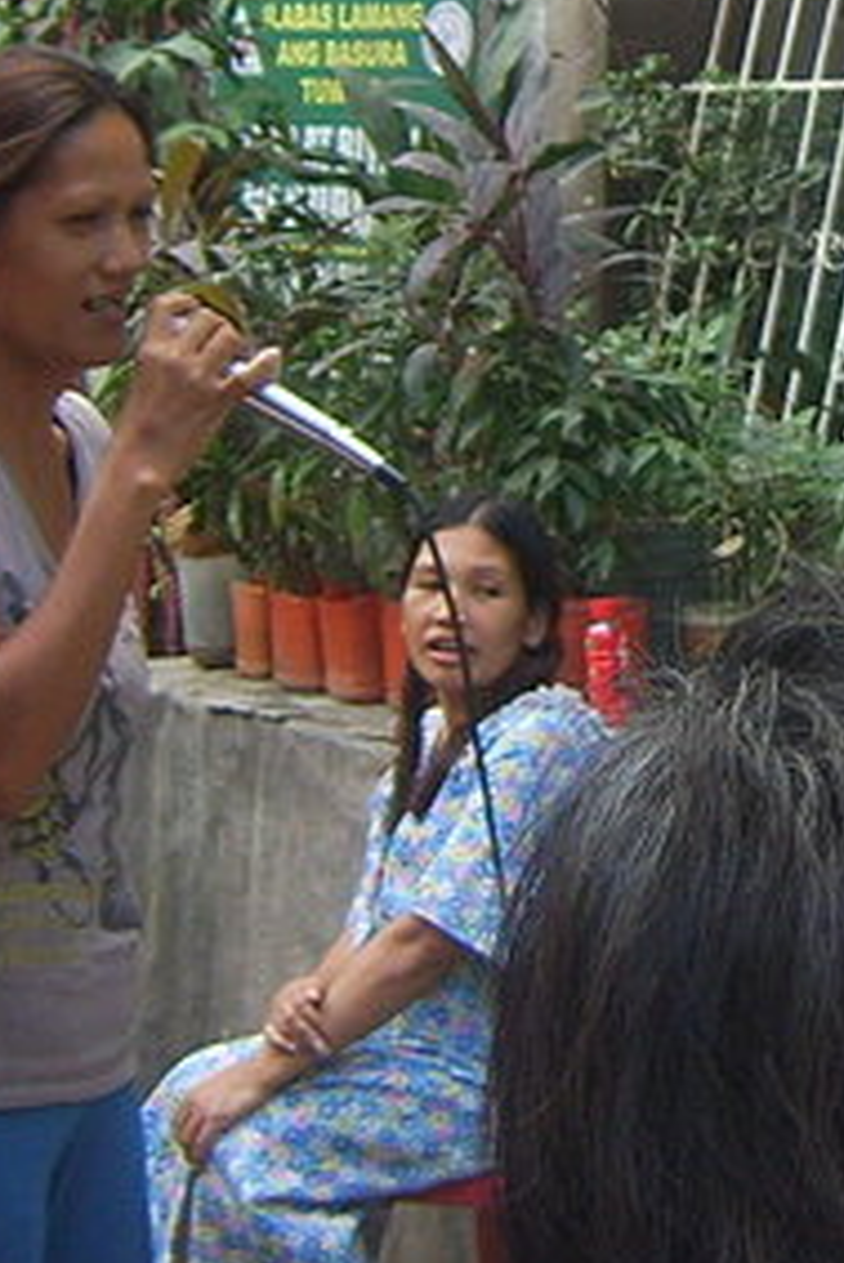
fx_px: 5022
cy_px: 214
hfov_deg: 9.5
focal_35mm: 143
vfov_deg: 14.2
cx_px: 938
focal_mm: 7.8
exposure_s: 1/60
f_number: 2.8
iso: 50
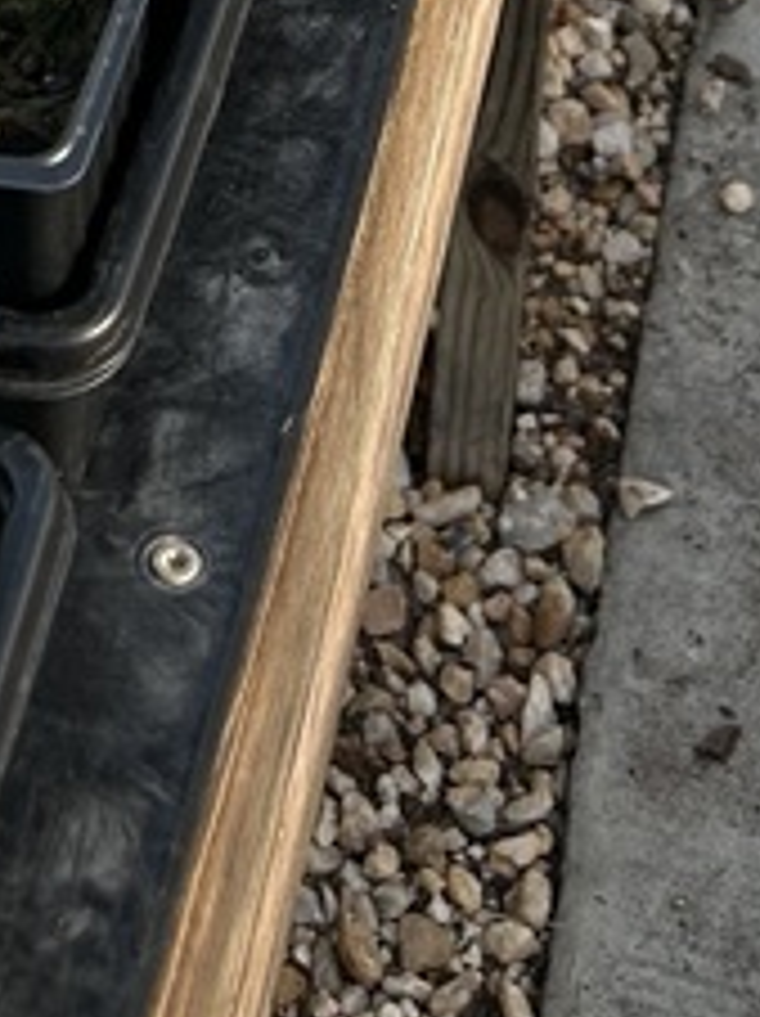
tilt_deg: -22.9
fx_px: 3461
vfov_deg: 13.7
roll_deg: +3.6
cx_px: 49
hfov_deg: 12.4
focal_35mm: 118
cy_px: -1143
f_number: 1.5
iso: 50
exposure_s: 1/601
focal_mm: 5.7
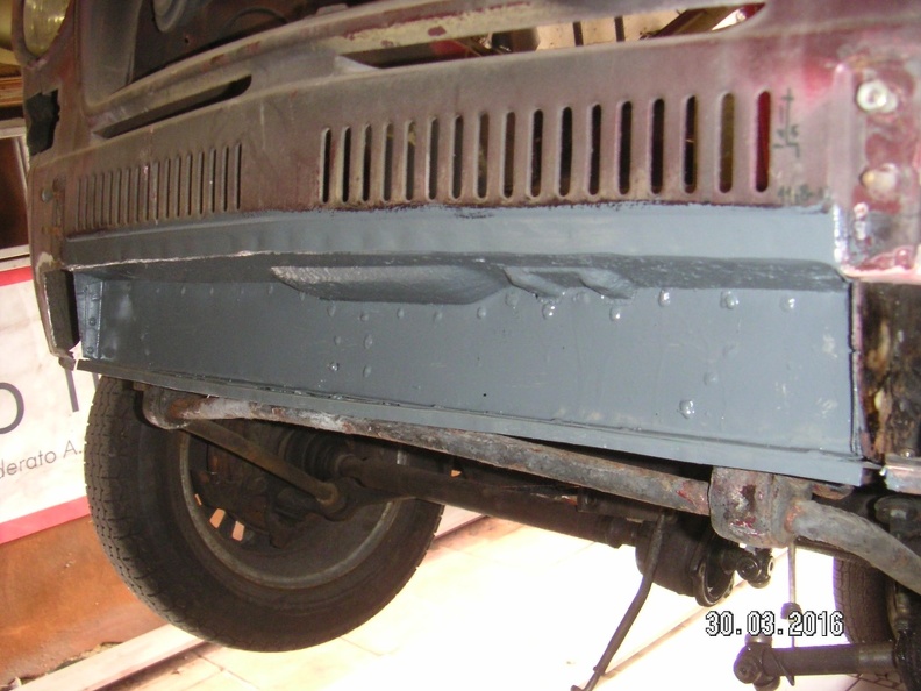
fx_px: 1091
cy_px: 346
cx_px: 460
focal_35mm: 41
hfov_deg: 45.8
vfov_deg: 35.1
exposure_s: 1/45
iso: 200
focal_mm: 5.4
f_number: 2.9
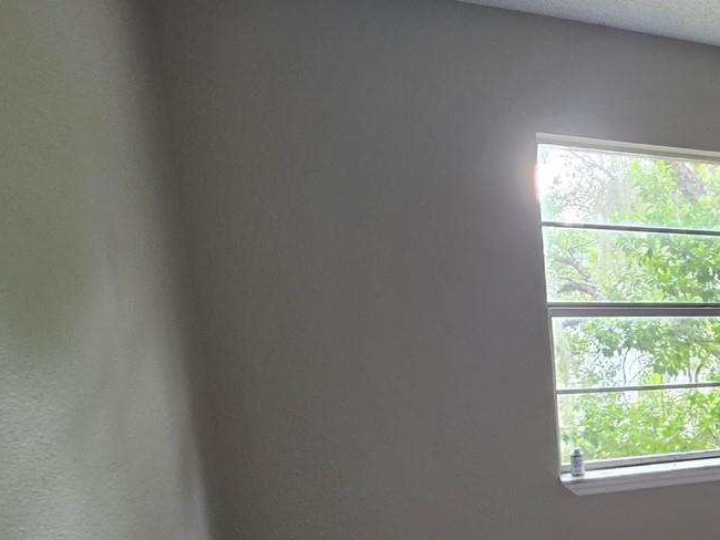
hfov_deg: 43.3
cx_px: 801
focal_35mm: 32
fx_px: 666
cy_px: 451
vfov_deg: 41.7
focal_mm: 2.2
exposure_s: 1/60
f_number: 1.9
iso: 160
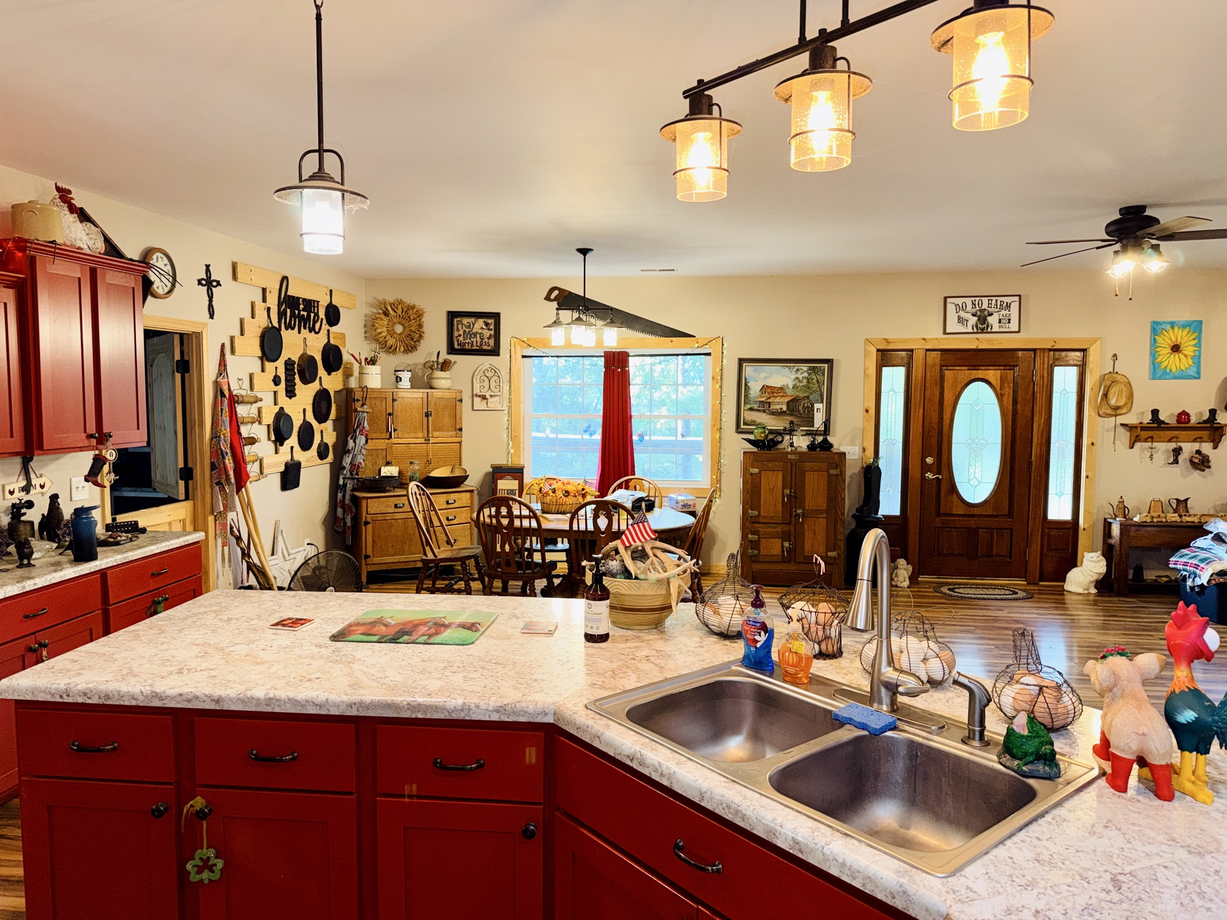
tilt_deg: -4.6
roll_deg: -0.5
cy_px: 460
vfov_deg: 56.8
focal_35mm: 24
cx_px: 614
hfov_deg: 71.6
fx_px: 851
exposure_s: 1/17
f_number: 1.78
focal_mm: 6.76
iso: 64
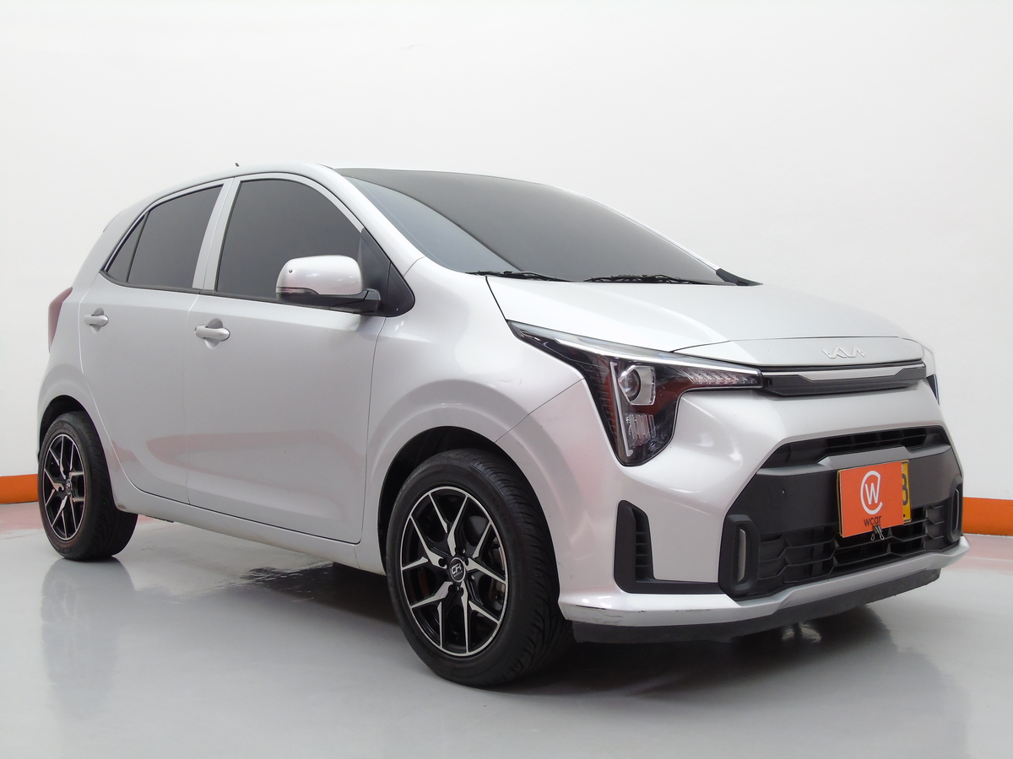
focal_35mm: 40
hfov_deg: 46.8
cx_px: 506
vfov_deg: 36.0
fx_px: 1171
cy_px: 380
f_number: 3.9
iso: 160
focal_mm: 7.1
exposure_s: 1/30
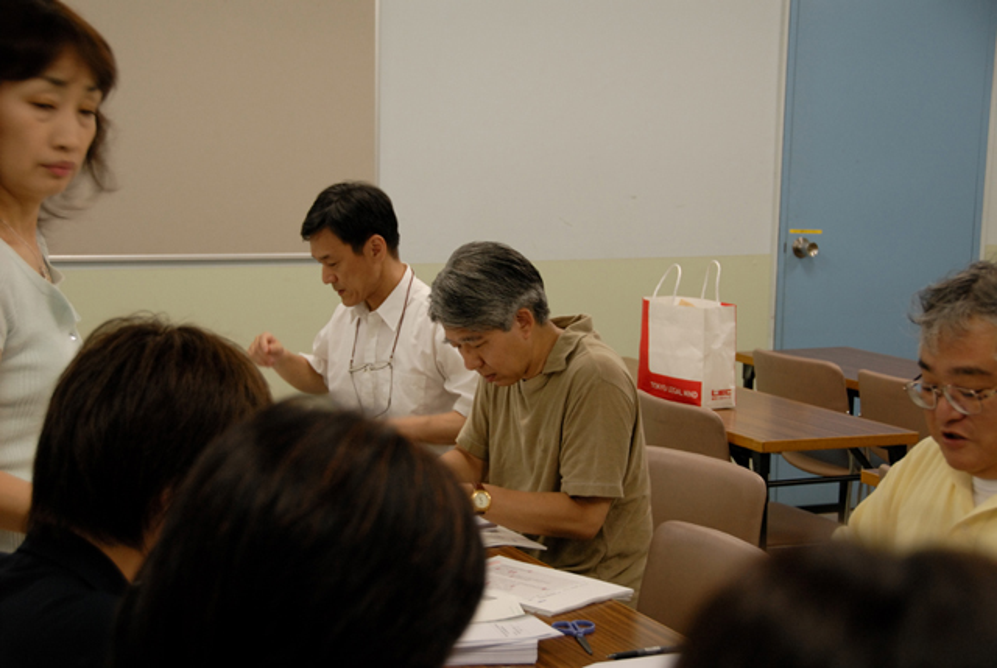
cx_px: 498
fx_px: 1831
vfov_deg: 20.7
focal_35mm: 66
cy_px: 334
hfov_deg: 30.5
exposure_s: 1/45
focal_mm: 44
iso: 400
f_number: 4.5
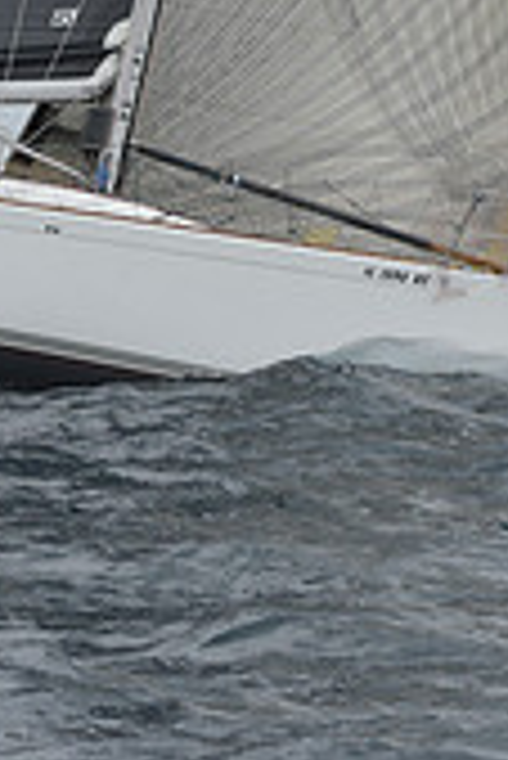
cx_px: 191
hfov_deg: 5.7
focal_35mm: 240
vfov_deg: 8.4
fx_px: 5069
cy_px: -441
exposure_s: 1/800
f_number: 11
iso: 250
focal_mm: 70
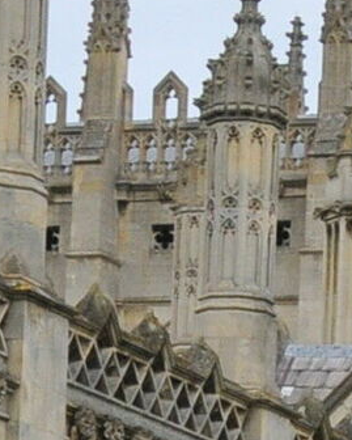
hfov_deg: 5.1
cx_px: 323
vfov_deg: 6.2
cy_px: 1002
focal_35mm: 301
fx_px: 3918
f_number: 9
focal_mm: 25
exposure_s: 1/400
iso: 640
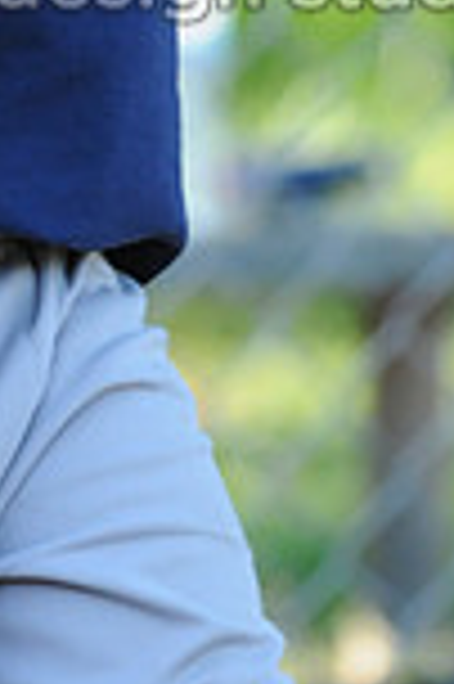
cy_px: -234
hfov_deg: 0.8
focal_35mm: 1712
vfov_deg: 1.2
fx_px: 32457
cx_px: -74
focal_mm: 300
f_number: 4
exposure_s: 1/500
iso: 800
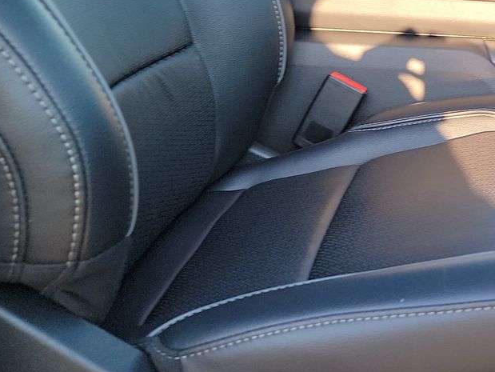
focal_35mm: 62
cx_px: 597
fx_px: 887
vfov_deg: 23.2
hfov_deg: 27.4
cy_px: 62
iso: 98
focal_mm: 6.7
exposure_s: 1/100
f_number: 1.8
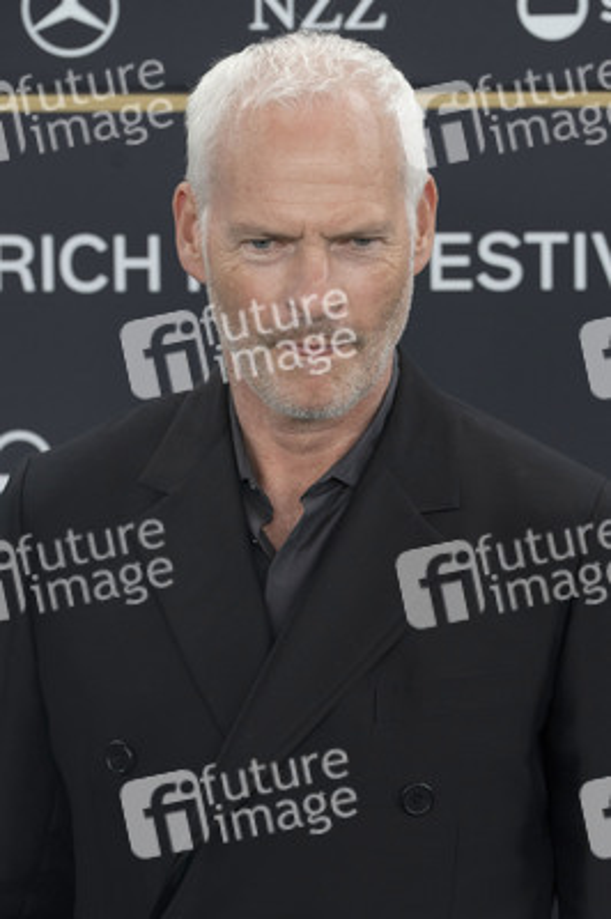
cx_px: 306
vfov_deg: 10.3
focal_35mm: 200
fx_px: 5100
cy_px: 460
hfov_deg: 6.9
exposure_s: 1/500
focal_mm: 200
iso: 1600
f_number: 6.3
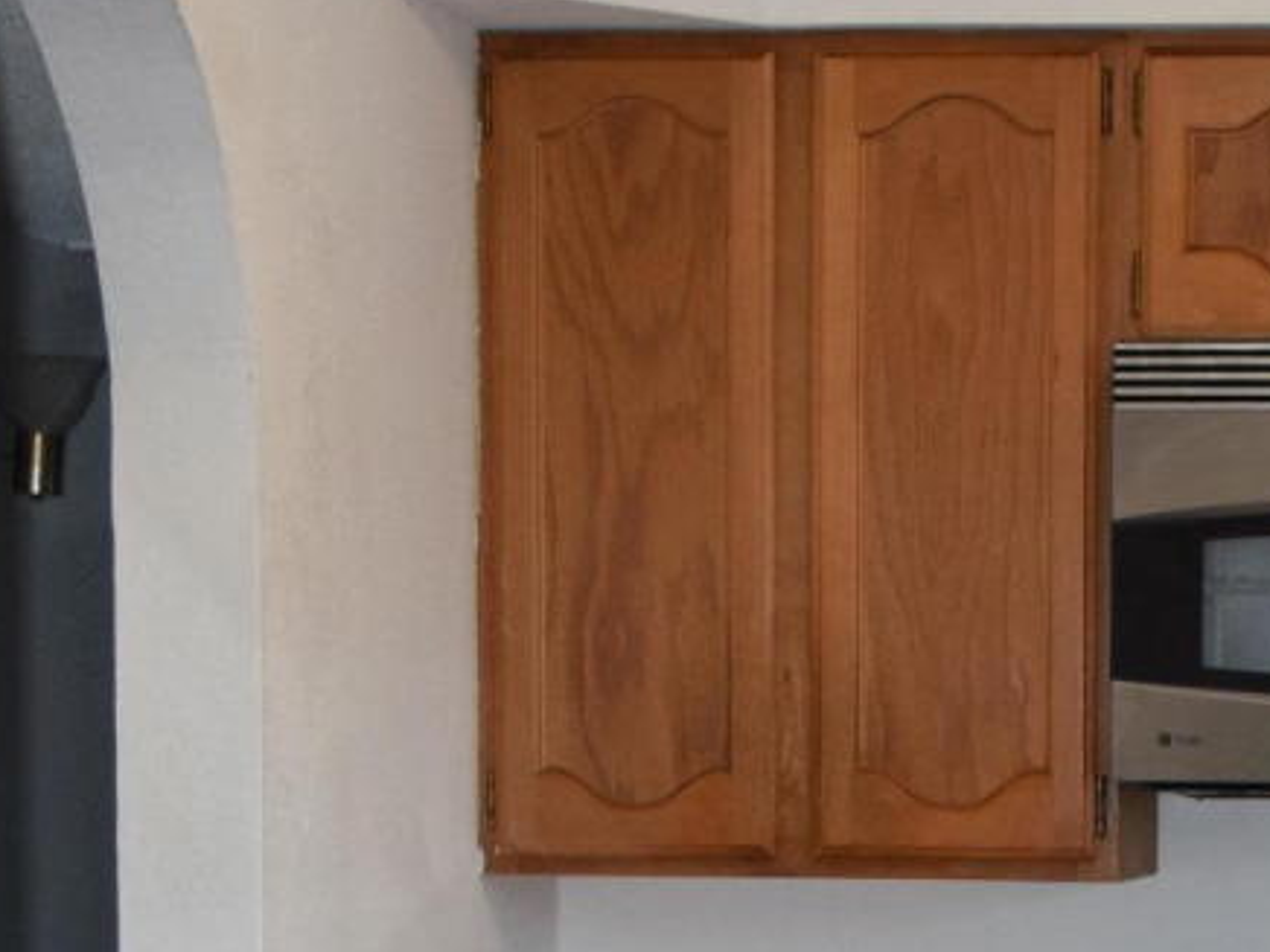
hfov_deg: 16.0
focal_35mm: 119
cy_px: 1194
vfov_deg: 12.1
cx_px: 1481
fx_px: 4366
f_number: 3.5
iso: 900
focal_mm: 18
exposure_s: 1/60
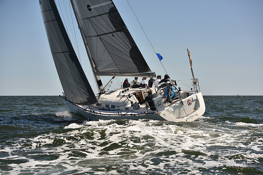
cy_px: 88
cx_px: 132
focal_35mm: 70
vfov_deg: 19.5
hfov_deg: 28.8
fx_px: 511
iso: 250
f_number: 4.5
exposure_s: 1/1250
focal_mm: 70
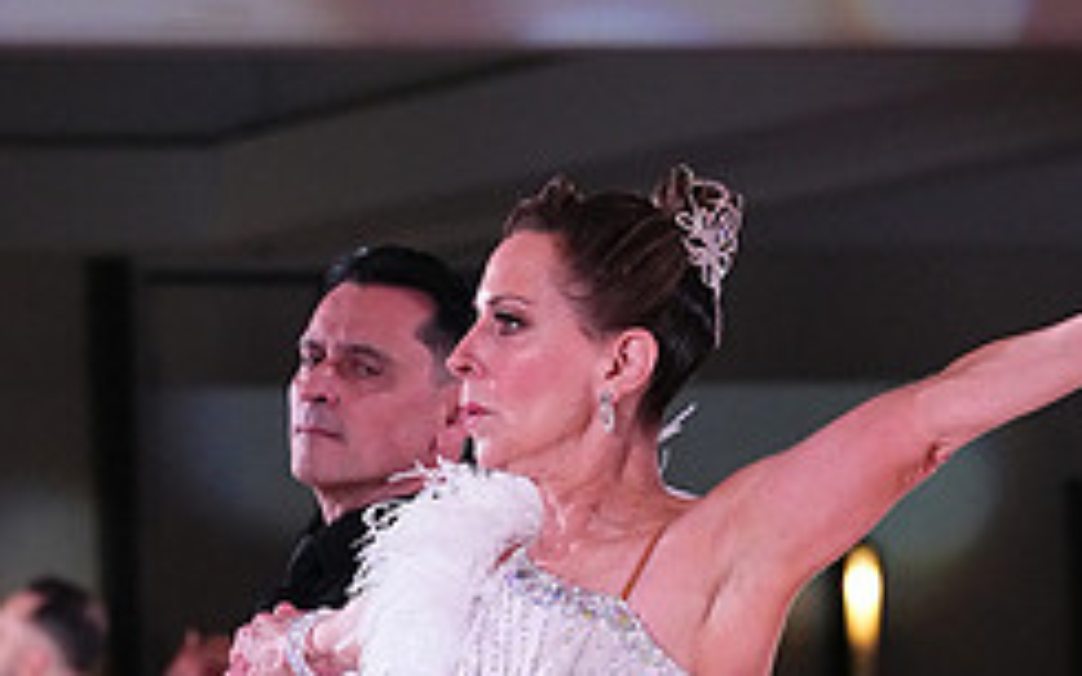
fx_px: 10879
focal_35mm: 369
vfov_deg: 3.5
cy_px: 1007
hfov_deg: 5.7
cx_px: 356
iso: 8000
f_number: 6.3
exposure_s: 1/320
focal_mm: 153
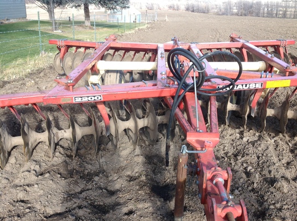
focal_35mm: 36
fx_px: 308
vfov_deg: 39.6
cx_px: 150
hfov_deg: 51.4
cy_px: 112
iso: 50
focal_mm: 4.28
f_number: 2.4
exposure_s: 1/355
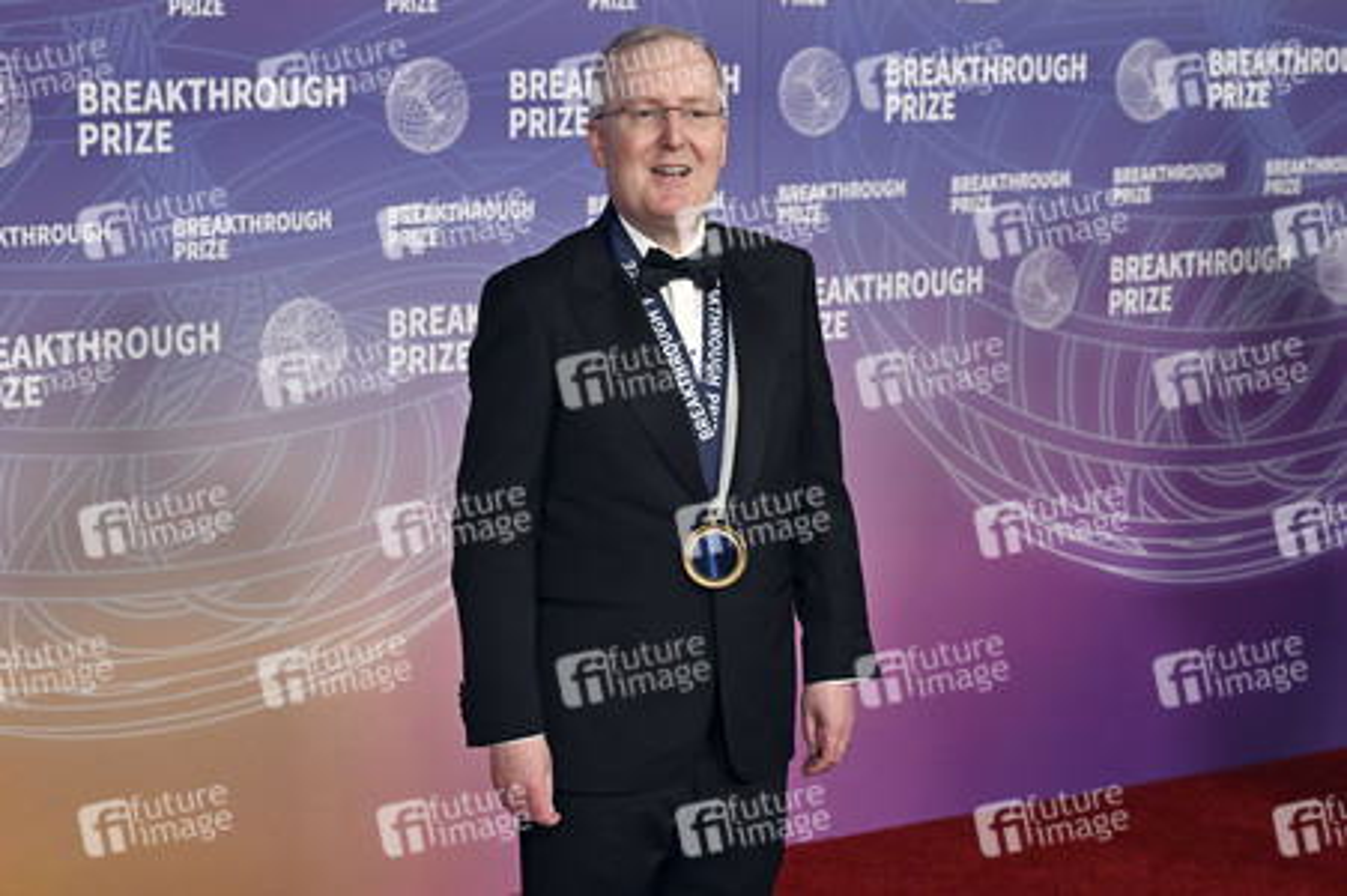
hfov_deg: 30.1
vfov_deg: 20.3
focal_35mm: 67
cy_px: 448
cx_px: 674
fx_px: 2505
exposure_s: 1/320
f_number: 4.5
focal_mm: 67
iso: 2000
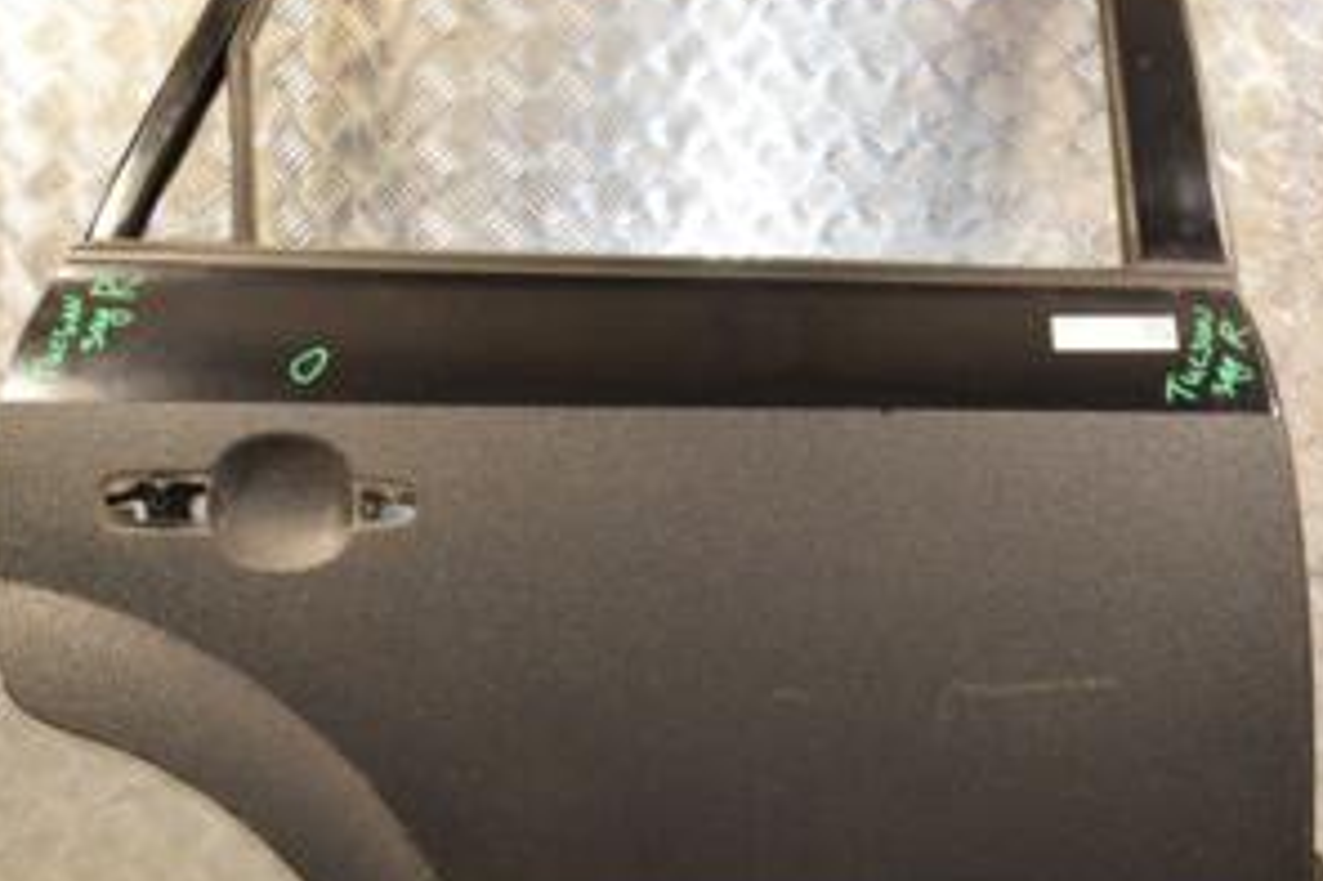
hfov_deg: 27.6
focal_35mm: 73
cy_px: 470
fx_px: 2681
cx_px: 863
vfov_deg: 18.6
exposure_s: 1/160
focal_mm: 24
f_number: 5
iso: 800
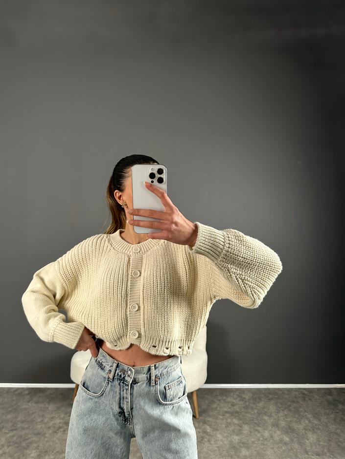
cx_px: 172
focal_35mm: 24
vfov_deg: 71.6
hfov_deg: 56.8
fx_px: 319
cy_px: 230
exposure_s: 1/121
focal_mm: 6.86
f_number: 1.78
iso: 125
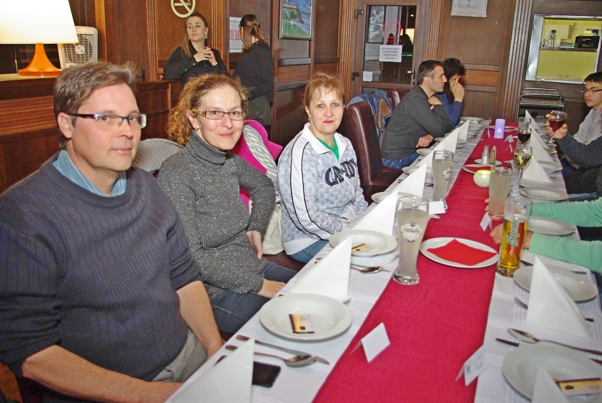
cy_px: 202
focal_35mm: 31
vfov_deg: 42.4
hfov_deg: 60.2
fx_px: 519
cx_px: 301
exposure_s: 1/30
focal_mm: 21.25
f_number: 4
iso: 400
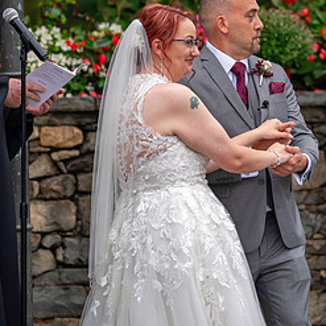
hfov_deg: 7.3
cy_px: 136
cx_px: 271
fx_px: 2546
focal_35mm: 239
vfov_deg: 7.3
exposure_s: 1/640
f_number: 2.8
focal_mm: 120
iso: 640
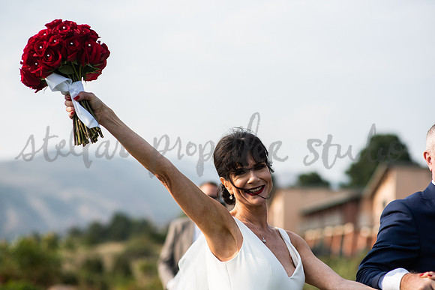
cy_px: 145
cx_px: 218
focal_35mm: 85
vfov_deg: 16.1
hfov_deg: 23.9
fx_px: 1027
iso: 160
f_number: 2.2
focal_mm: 85
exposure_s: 1/3200
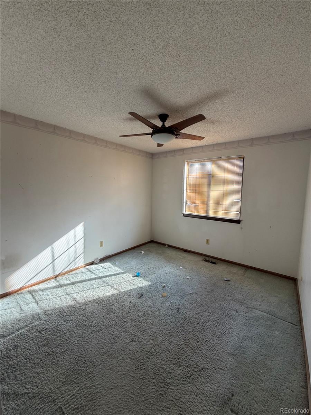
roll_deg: -1.0
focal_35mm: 14
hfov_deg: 85.7
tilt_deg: -5.4
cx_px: 156
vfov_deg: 102.1
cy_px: 208
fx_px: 168
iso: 125
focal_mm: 2.22
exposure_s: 1/121
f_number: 2.2
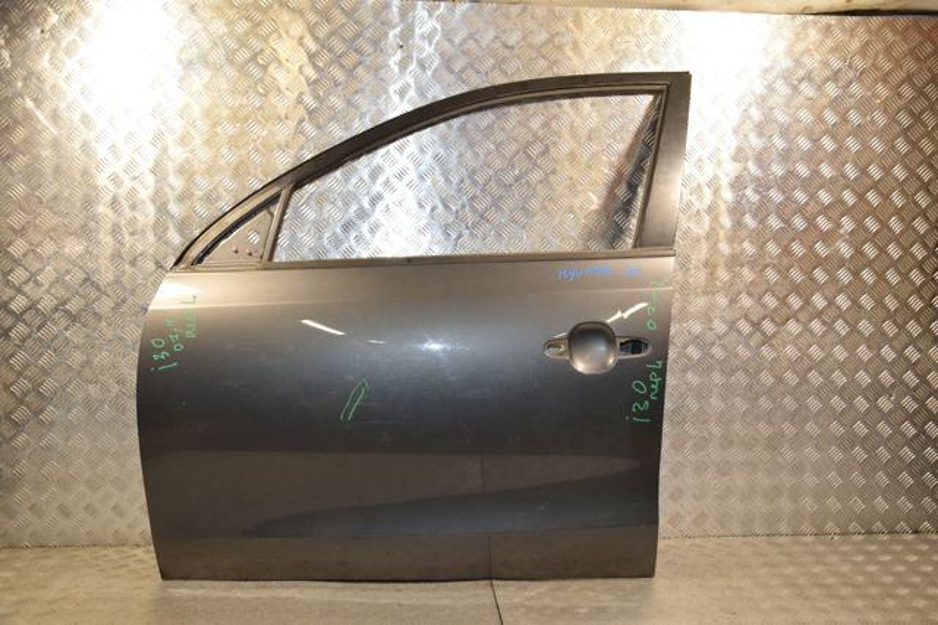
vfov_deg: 36.8
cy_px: 312
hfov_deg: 53.2
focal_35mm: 36
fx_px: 937
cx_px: 469
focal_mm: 24
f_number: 5.6
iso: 800
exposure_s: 1/200
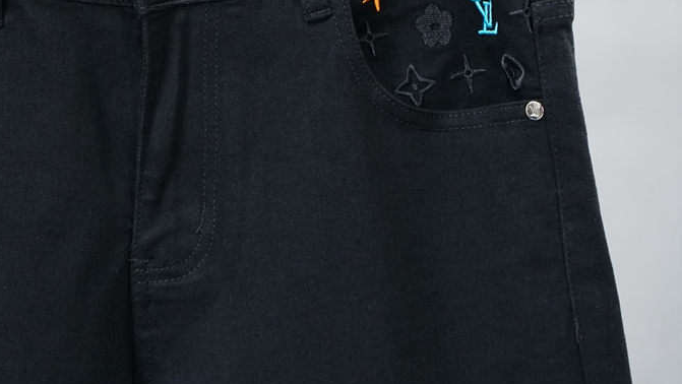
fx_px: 3202
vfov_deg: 6.8
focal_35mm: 177
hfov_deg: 12.1
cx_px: 177
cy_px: 31
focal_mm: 70
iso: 1000
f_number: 3.5
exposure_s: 1/125
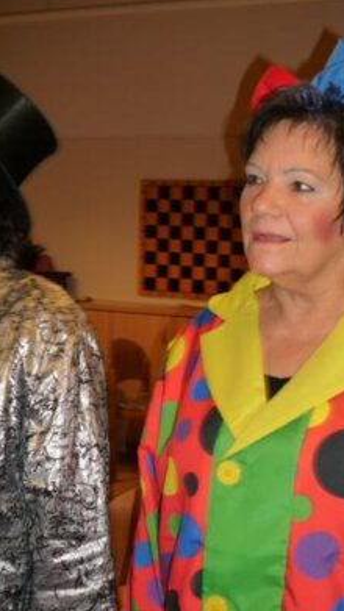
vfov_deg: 42.1
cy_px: 311
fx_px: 794
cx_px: 231
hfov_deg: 24.3
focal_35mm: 49
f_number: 4.3
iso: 160
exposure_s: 1/40
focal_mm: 7.8
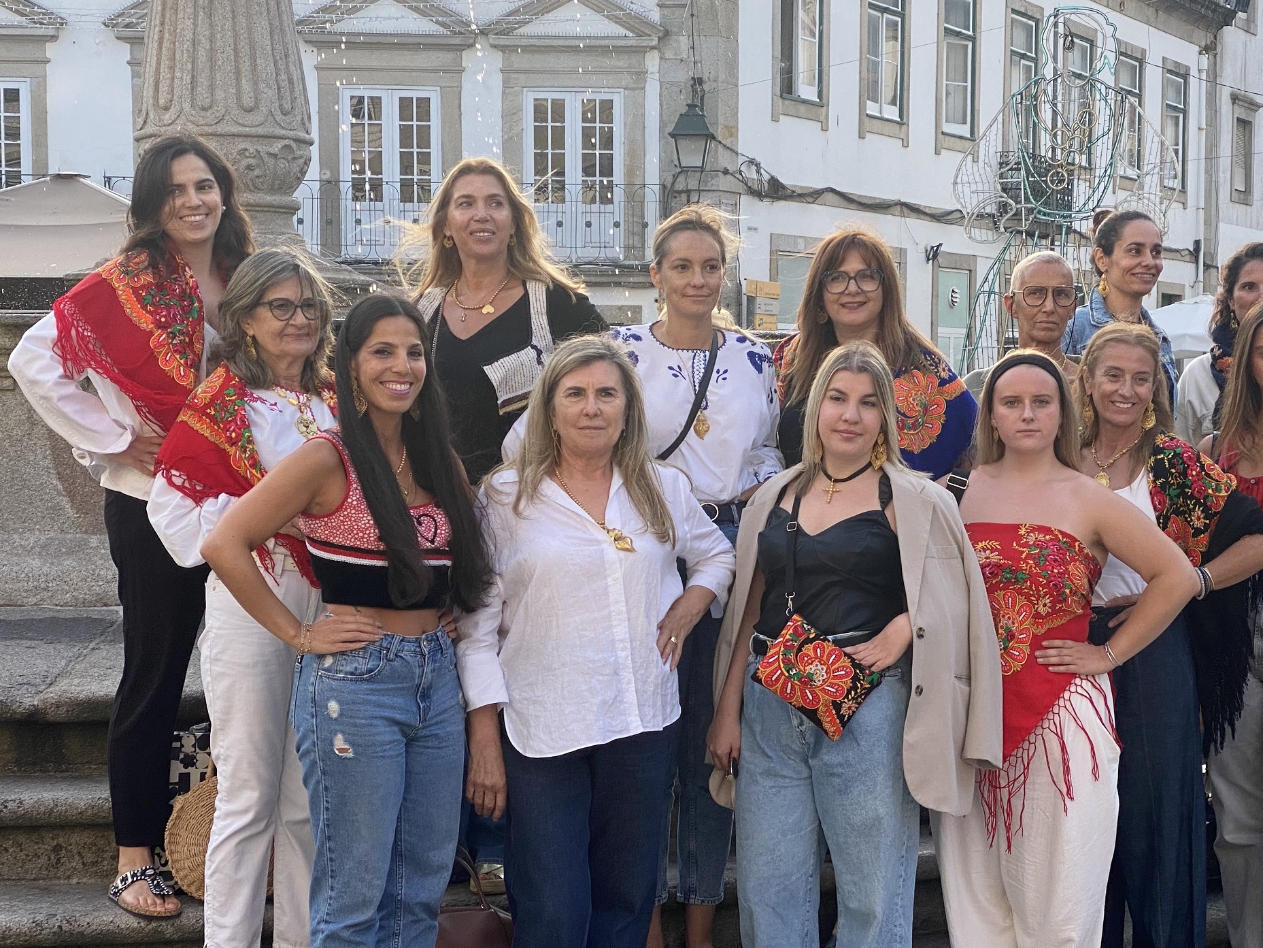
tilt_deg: -4.4
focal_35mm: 70
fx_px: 2554
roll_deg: -0.3
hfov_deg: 27.7
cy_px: 505
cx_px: 805
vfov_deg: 21.0
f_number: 2
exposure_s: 1/335
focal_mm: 6
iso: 20
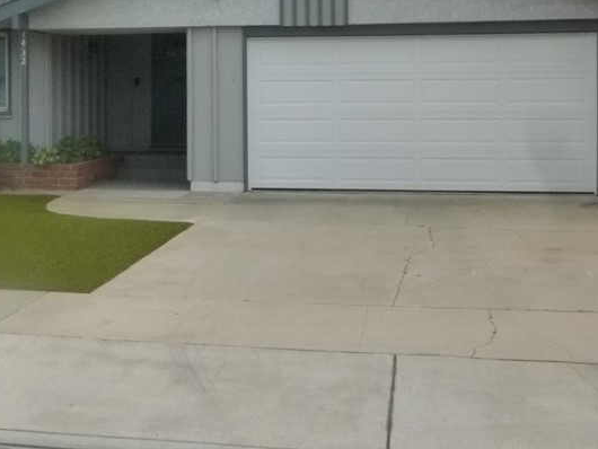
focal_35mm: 56
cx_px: 223
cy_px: 106
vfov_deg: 25.8
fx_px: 968
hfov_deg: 34.2
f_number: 7.1
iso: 400
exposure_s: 1/800
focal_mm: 5.2
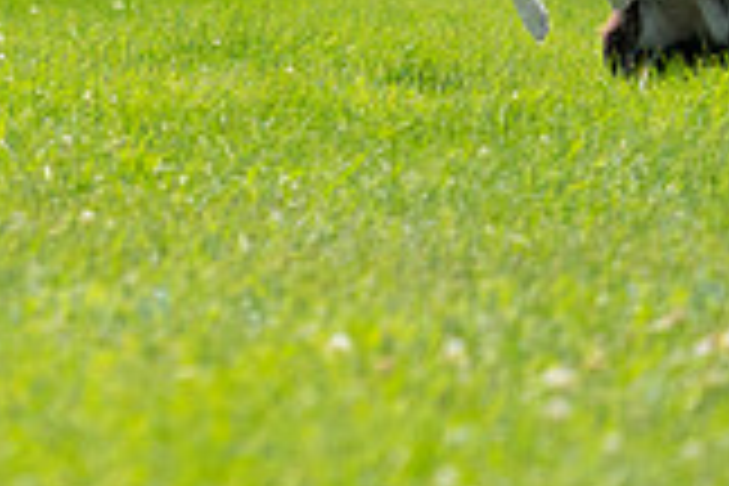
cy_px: -344
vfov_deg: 1.5
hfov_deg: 2.2
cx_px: -122
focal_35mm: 926
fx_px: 18750
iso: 1000
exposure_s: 1/4000
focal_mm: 259
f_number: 5.6
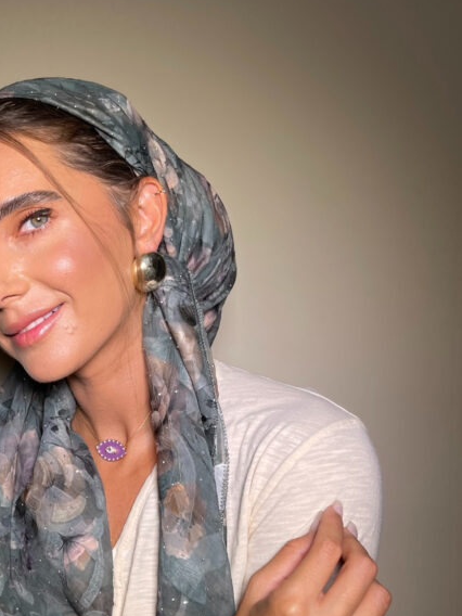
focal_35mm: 44
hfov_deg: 31.5
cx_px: 57
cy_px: 337
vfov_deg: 42.9
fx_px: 783
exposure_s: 1/121
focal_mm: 5.1
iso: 40
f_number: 1.6
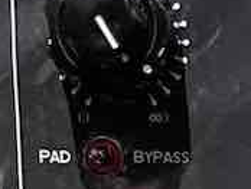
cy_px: 427
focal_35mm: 149
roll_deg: +0.2
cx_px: 245
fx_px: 1082
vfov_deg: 9.1
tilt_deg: -11.8
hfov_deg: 13.1
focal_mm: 4.2
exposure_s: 1/60
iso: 200
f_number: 1.6
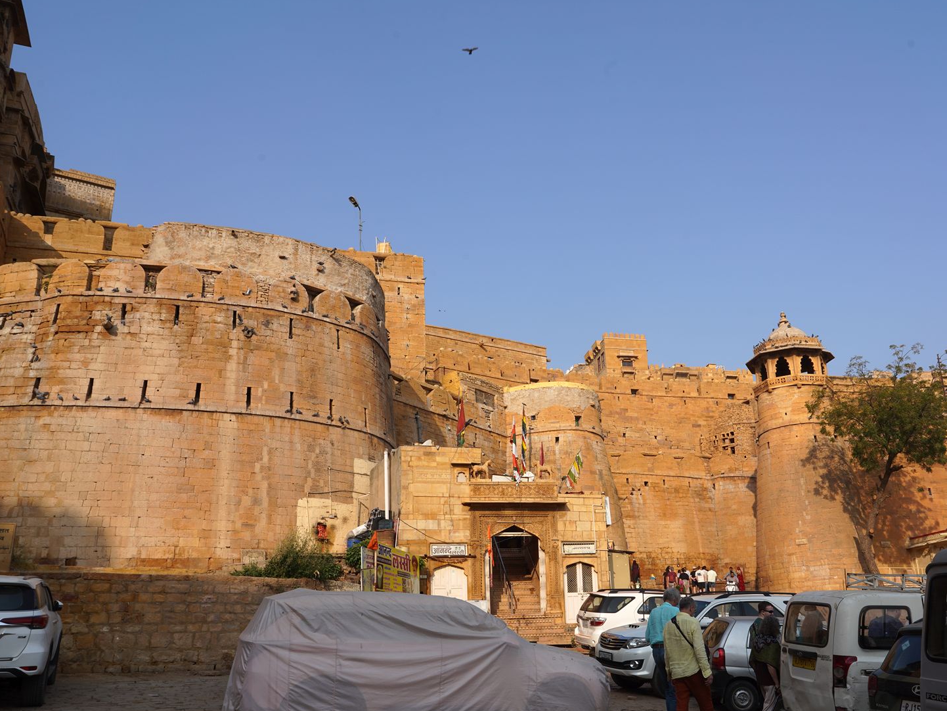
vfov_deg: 44.1
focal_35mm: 32
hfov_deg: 56.5
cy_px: 399
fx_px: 876
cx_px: 558
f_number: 16
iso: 100
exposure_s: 1/100
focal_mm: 24
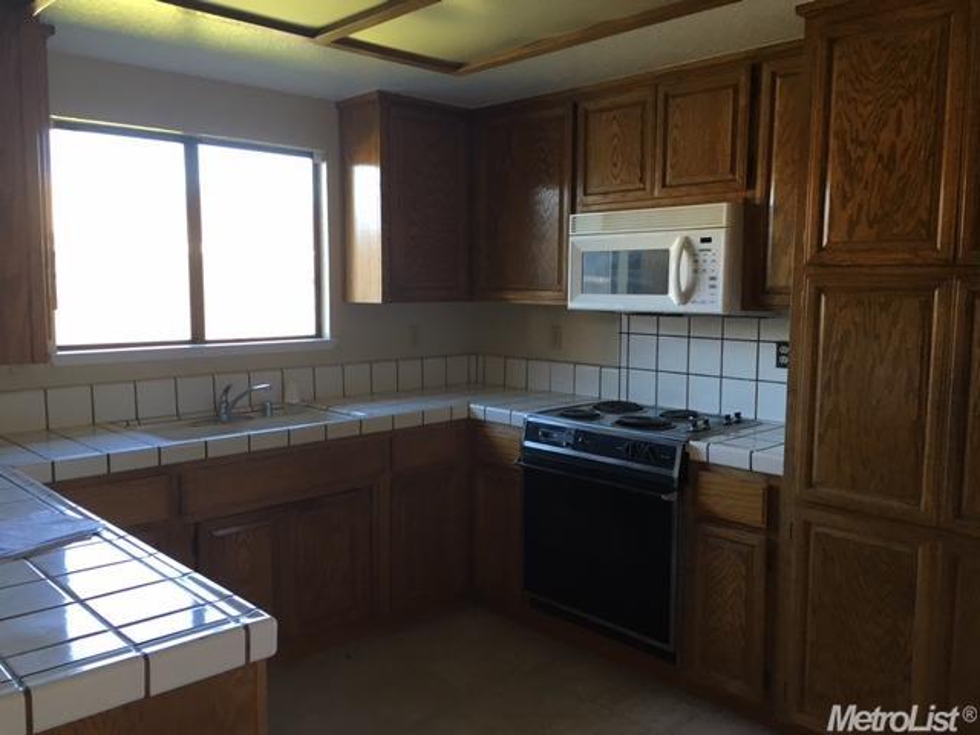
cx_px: 490
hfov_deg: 61.7
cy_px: 368
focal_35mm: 29
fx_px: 821
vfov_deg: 48.2
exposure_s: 1/30
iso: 32
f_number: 2.2
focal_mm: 4.15
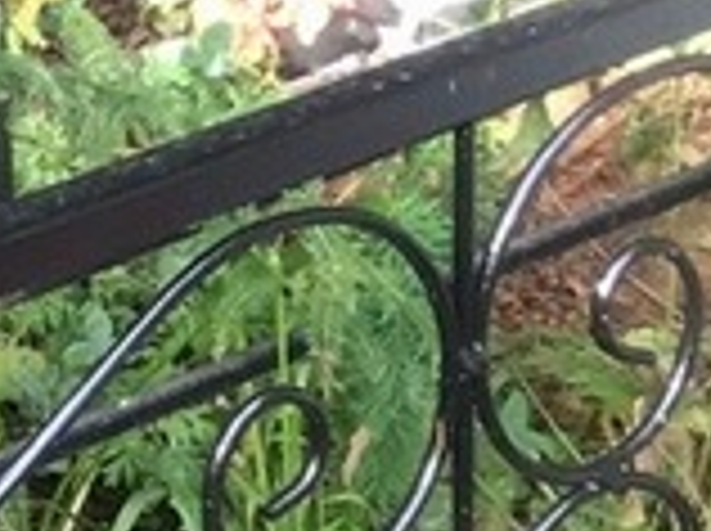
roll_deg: +7.6
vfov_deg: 7.8
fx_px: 3733
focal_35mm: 182
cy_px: -468
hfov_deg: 9.4
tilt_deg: -15.8
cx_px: -1120
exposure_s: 1/100
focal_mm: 3.99
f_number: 1.8
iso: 20
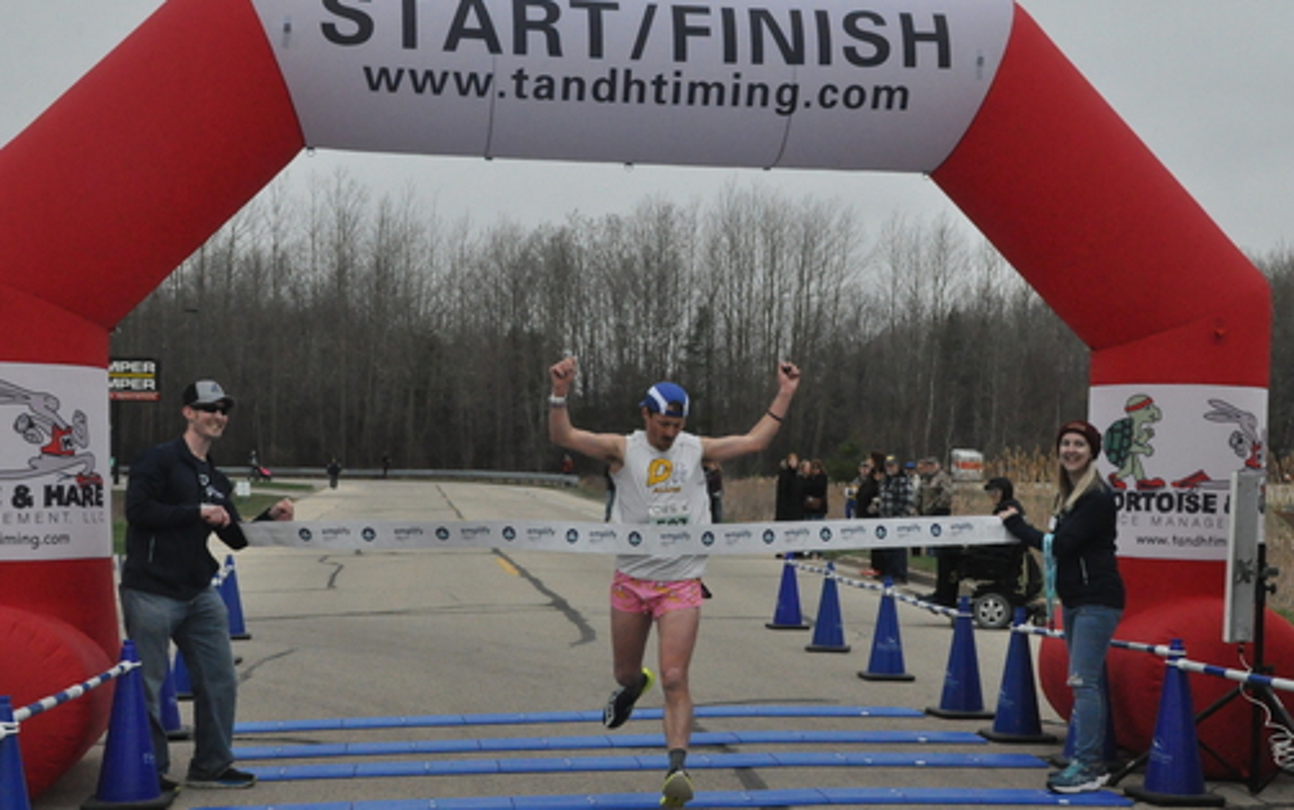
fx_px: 2066
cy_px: 440
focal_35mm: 59
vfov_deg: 22.2
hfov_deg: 34.8
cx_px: 678
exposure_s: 1/800
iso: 3200
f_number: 14
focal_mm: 35
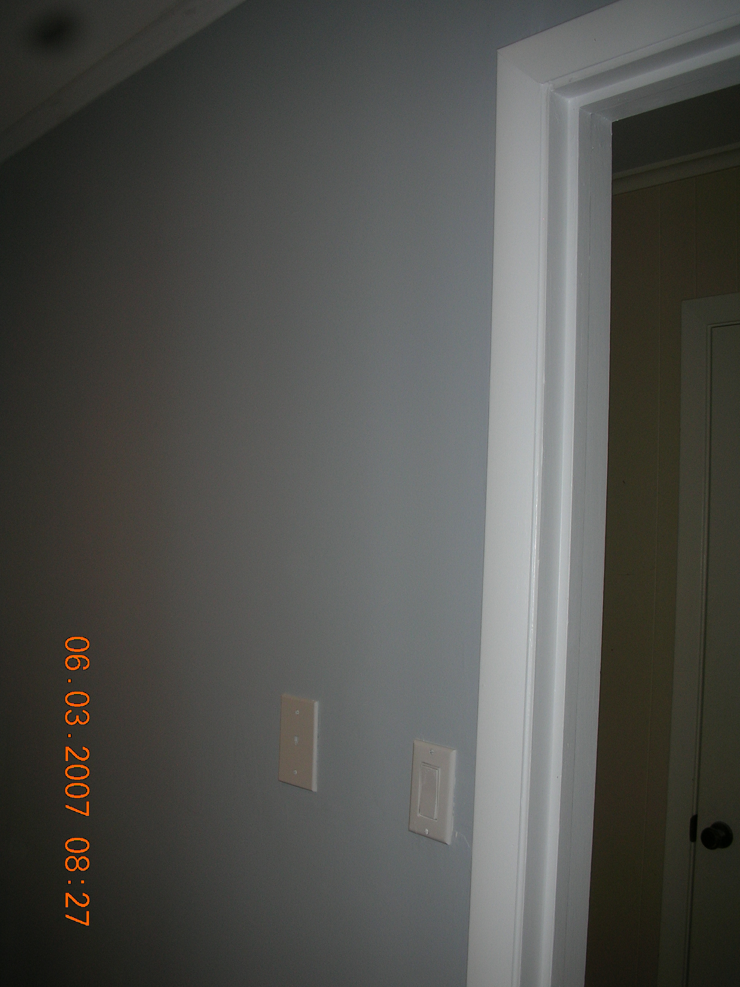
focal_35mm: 35
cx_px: 370
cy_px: 494
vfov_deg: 52.6
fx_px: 998
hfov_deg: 40.7
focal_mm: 5.8
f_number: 3
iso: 50
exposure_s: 1/60.1
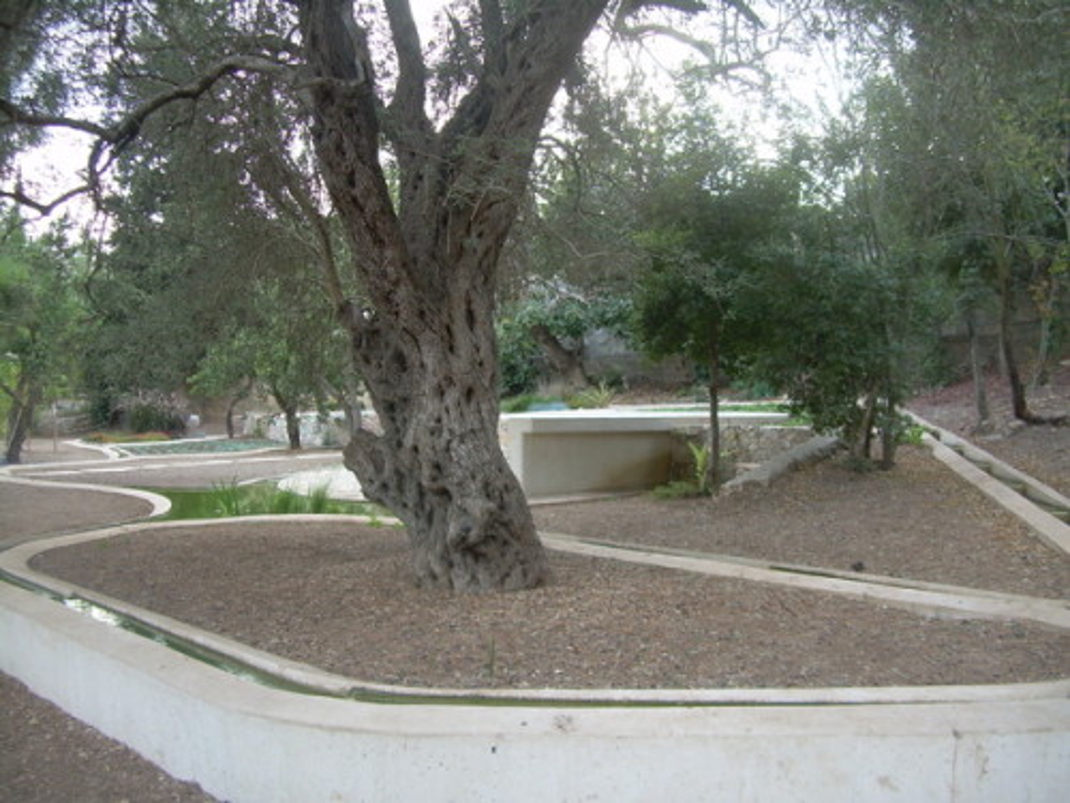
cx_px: 535
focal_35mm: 38
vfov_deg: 37.7
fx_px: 1175
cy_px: 402
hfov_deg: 49.0
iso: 50
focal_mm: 6.3
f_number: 2.8
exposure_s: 1/55
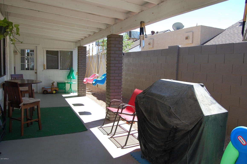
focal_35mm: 27
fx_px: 185
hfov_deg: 67.5
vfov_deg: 47.8
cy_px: 82
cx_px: 124
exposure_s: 1/200
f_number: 7.1
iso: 200
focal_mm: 18
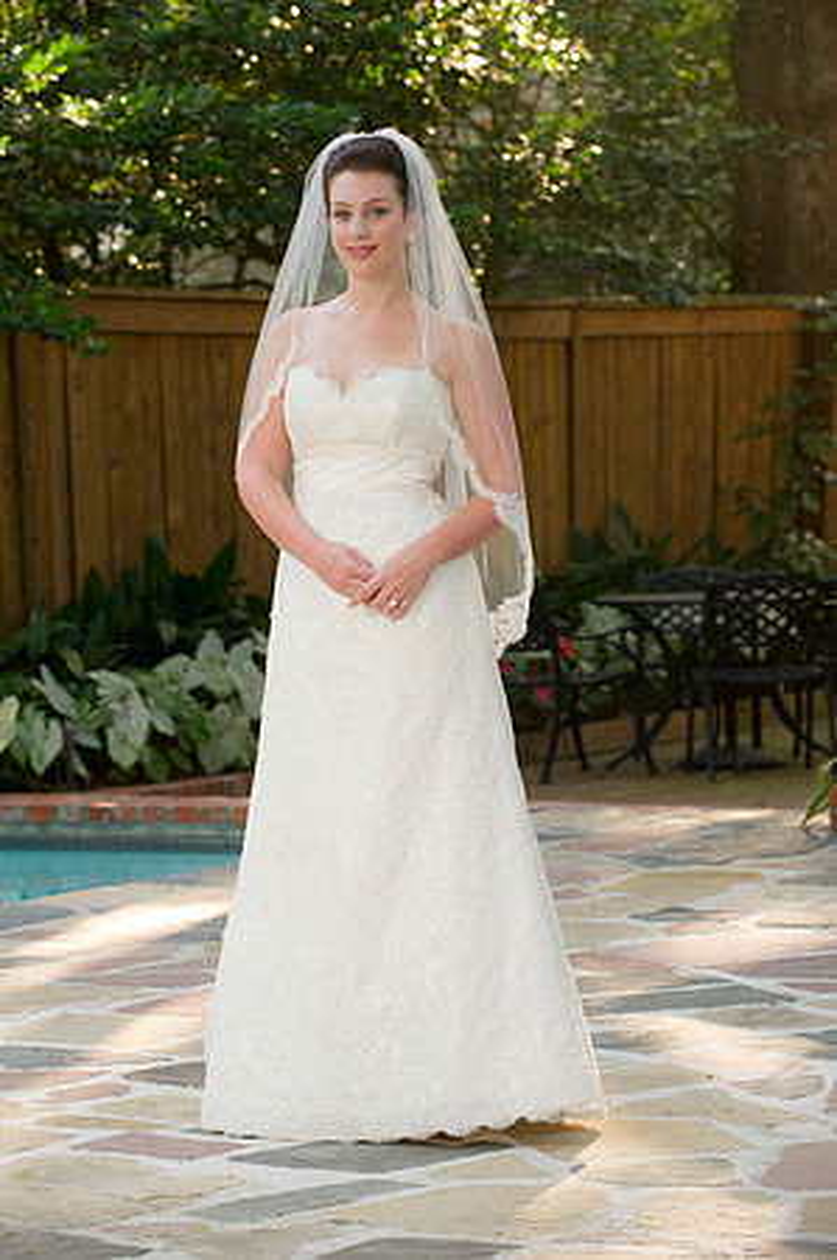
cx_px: 418
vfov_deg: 16.4
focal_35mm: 125
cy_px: 630
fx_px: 4369
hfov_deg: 10.9
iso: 400
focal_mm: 125
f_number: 5
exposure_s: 1/80
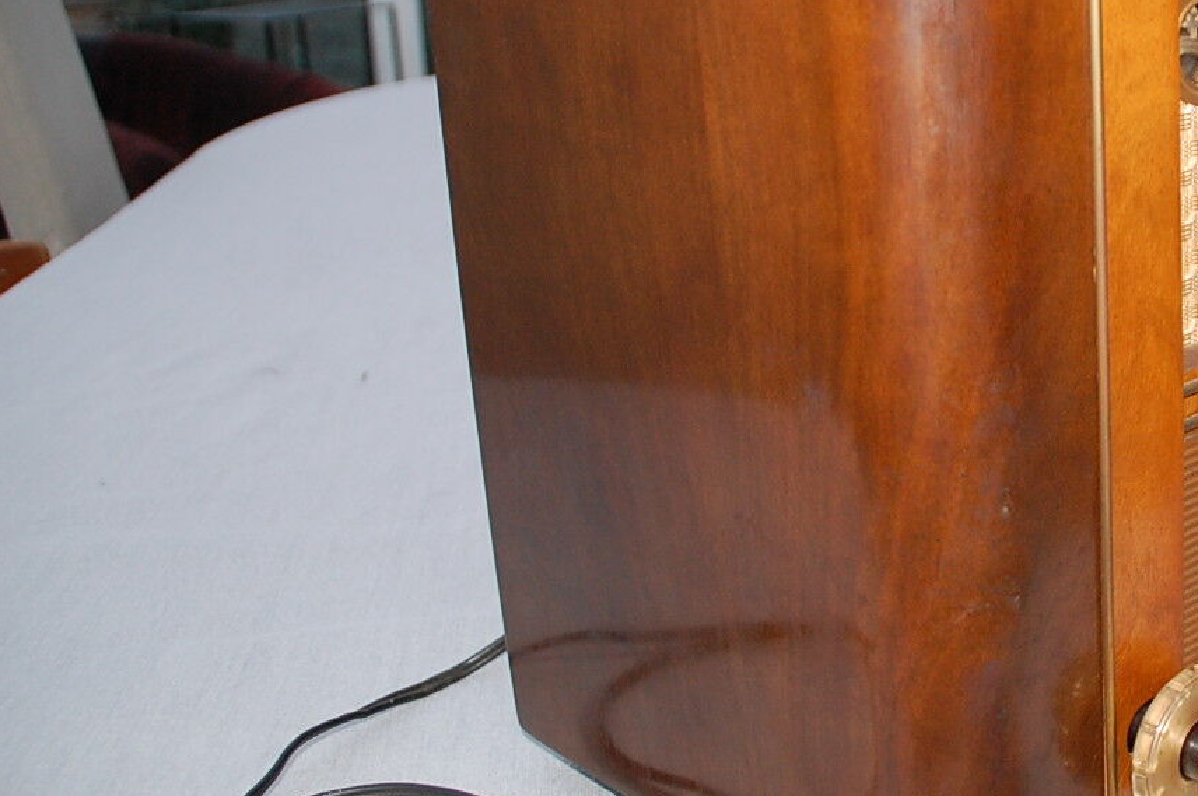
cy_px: 325
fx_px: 1928
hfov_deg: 33.0
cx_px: 1047
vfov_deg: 23.3
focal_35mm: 58
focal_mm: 22
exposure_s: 1/60
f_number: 4
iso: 800
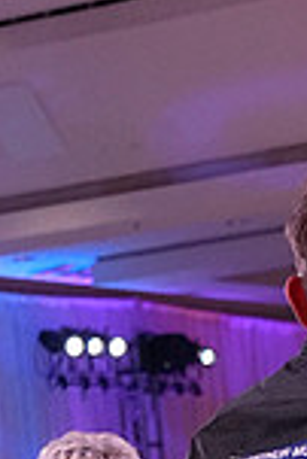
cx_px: 561
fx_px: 3088
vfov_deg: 8.2
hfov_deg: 5.6
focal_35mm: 242
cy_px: 854
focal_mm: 42
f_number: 5
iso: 3200
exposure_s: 1/400
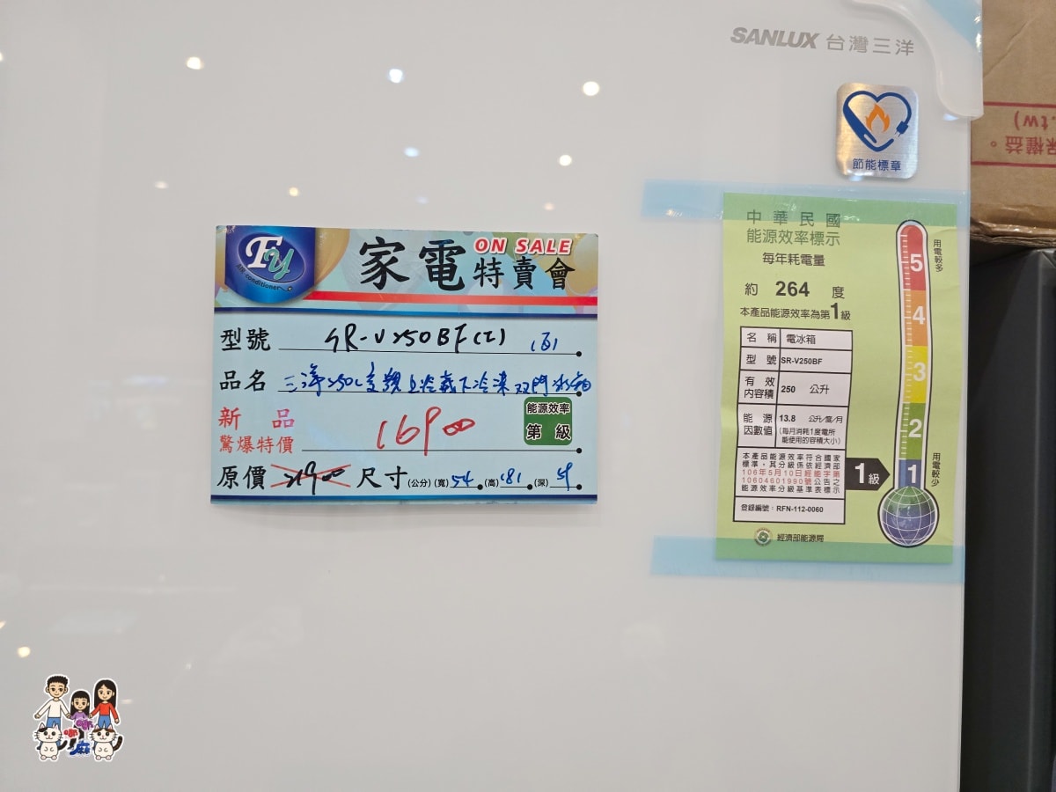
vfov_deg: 58.9
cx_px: 528
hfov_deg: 73.9
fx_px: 702
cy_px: 396
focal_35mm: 23
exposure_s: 1/120
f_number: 1.7
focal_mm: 6.3
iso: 500
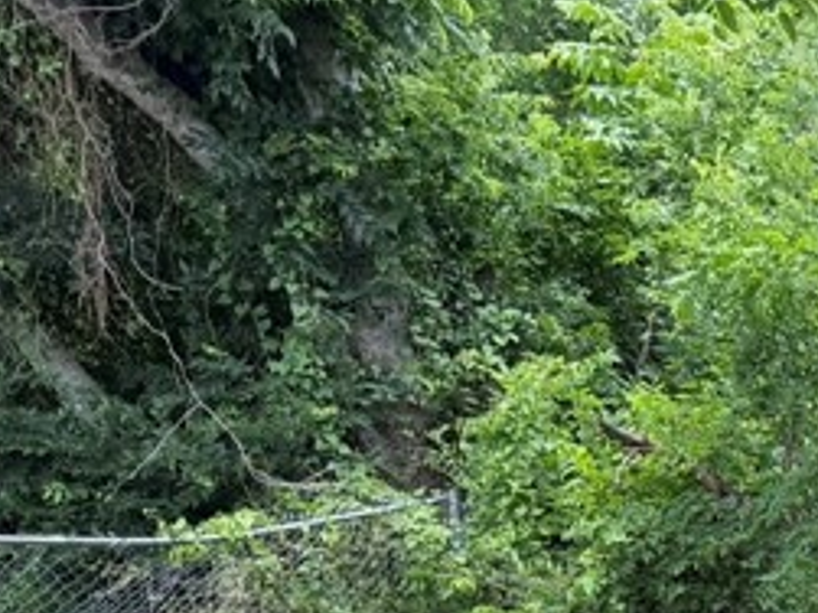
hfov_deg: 17.2
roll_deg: -0.7
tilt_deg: -11.4
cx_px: 1379
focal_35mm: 98
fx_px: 2315
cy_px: 831
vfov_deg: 14.4
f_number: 1.78
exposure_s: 1/521
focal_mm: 6.76
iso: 80
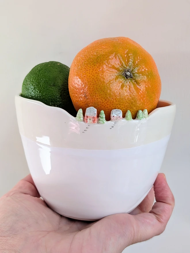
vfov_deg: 38.8
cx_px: 95
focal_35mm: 49
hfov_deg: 29.8
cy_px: 126
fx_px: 358
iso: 20
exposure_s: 1/60.1
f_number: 1.68
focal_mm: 6.9
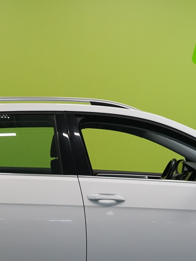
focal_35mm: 95
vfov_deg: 20.3
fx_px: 717
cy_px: 228
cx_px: 96
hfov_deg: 15.6
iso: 1000
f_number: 5.6
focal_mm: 34
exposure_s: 1/40
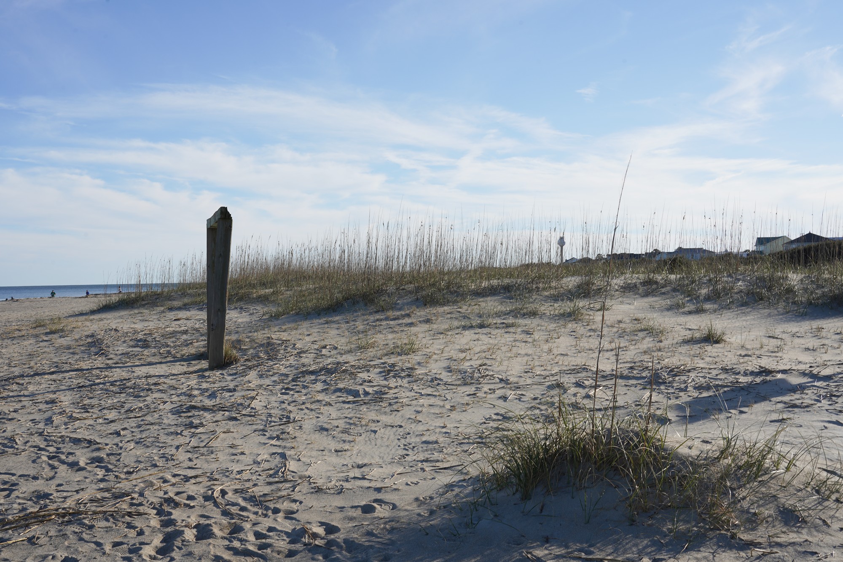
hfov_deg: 49.5
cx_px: 422
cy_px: 281
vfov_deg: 34.2
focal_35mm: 39
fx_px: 913
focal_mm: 39
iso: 100
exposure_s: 1/100
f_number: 16
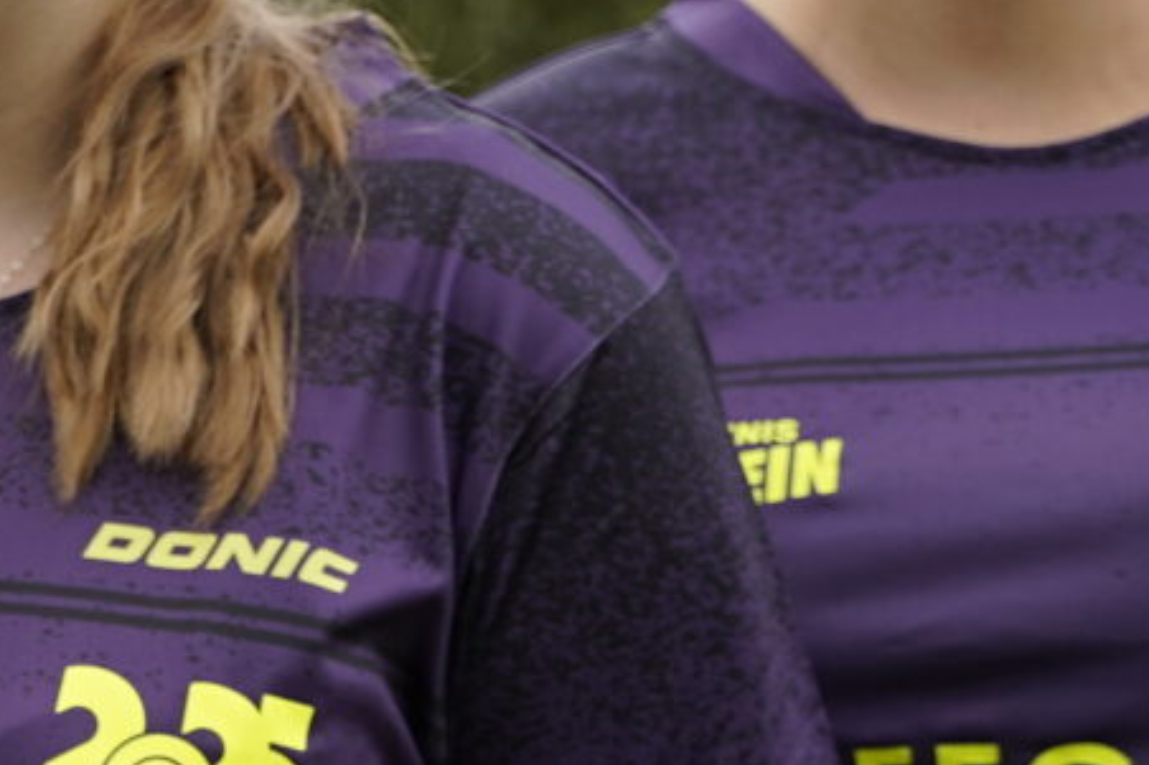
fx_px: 7593
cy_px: 182
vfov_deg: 5.8
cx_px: -1157
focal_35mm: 238
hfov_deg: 8.2
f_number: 3.5
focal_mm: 42
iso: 100
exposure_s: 1/100
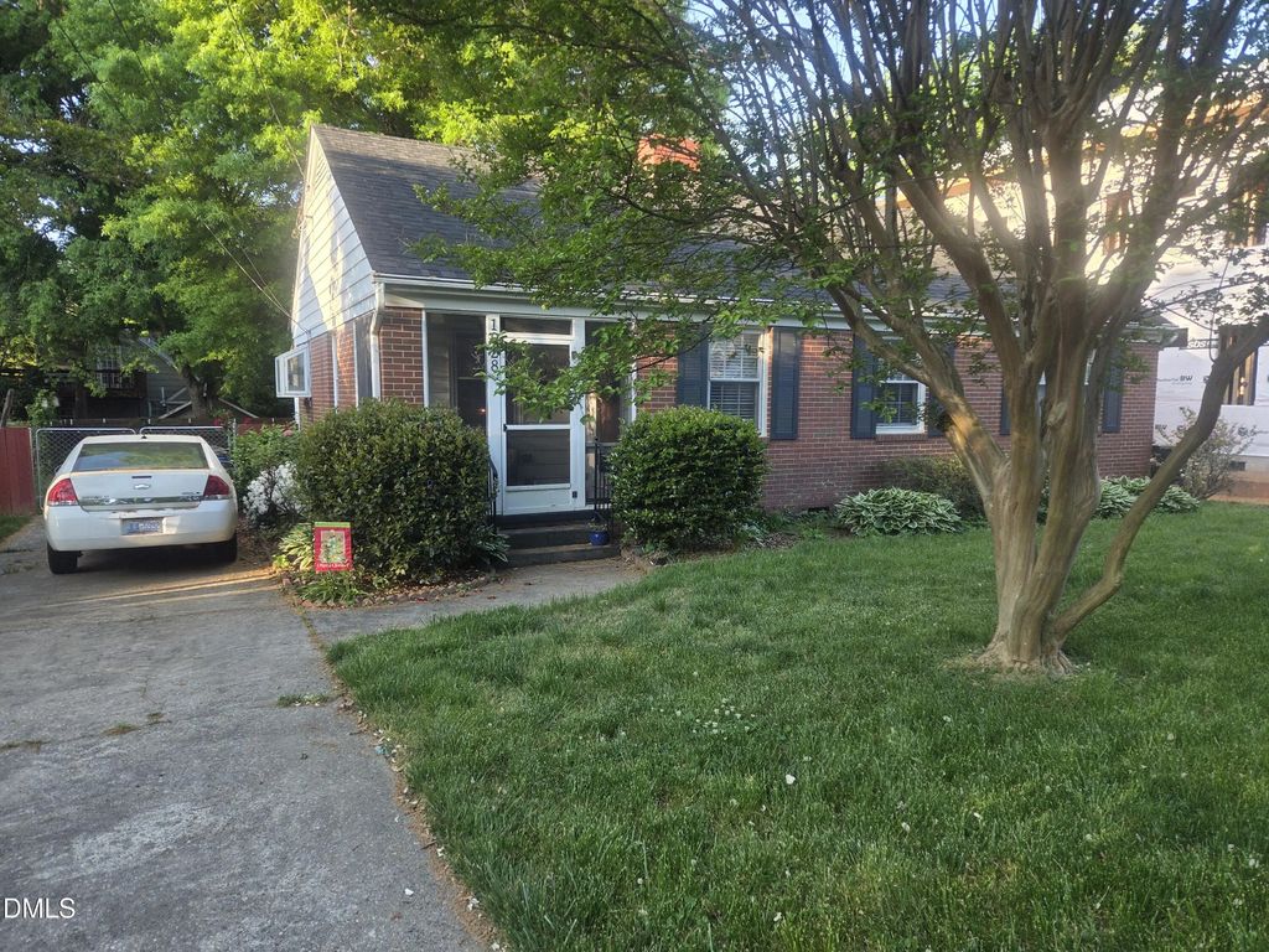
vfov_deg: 58.9
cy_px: 476
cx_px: 634
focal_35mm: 23
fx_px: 843
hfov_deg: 73.9
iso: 32
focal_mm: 5.4
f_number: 1.8
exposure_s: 1/180
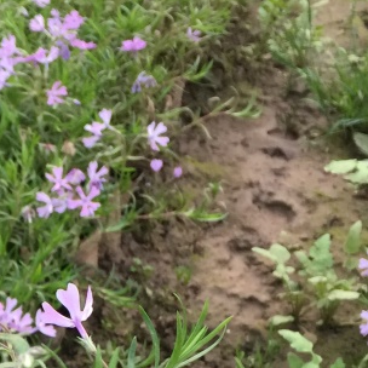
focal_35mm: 90
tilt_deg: -43.7
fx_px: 1082
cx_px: -58
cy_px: 491
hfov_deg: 18.4
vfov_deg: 17.9
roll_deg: -1.9
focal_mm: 4.15
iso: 50
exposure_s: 1/33
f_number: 2.2
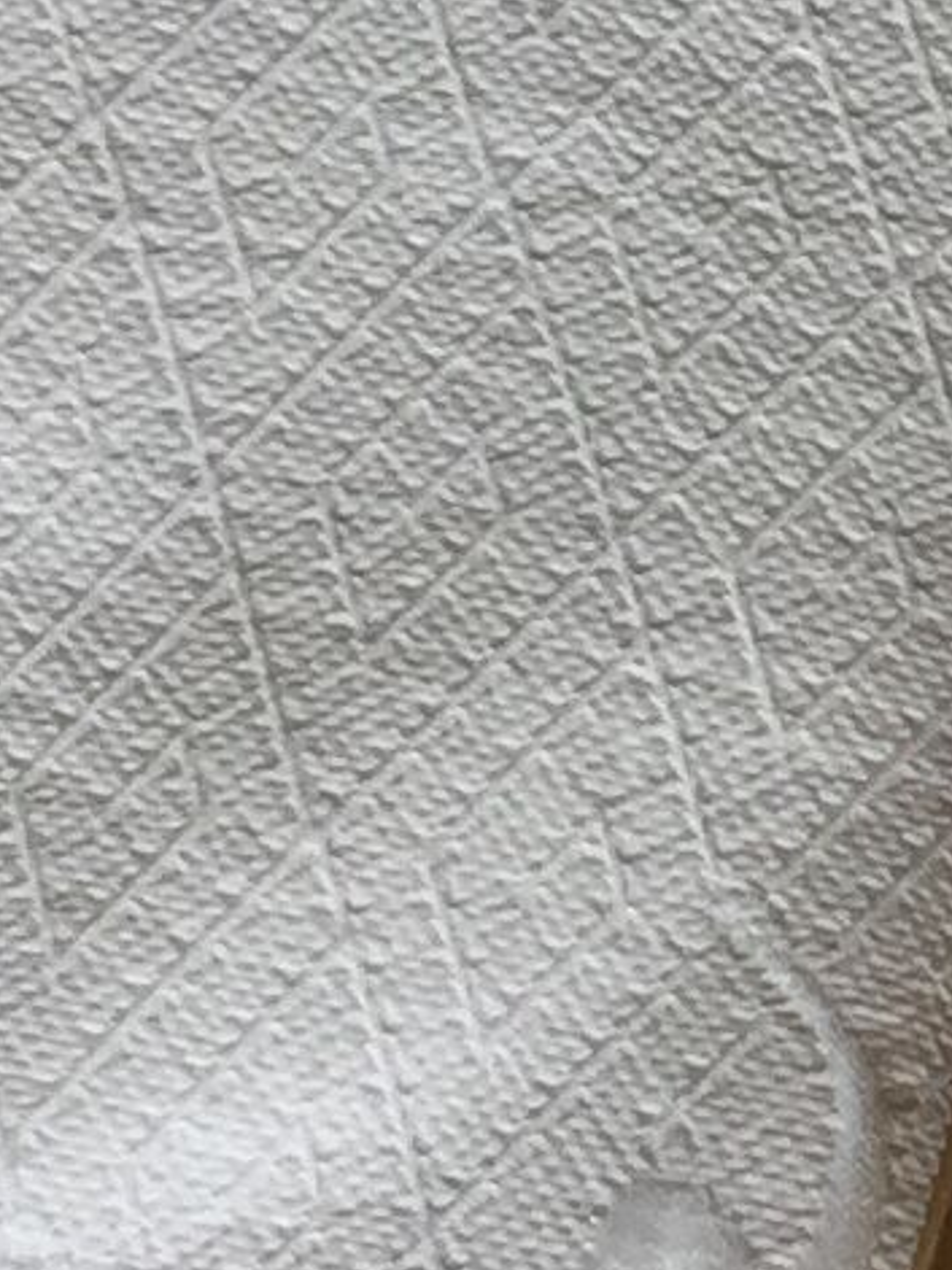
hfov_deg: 7.2
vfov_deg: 9.8
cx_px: 1802
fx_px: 7374
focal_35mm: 201
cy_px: 81
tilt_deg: -69.1
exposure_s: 1/168
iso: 32
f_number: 2.2
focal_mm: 4.15
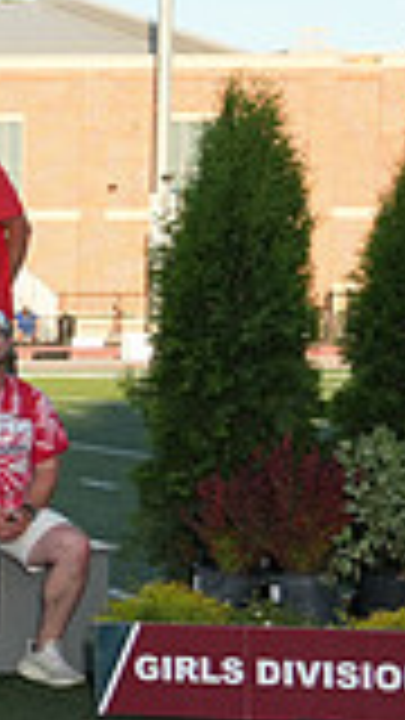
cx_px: -783
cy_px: 497
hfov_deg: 8.3
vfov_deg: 17.1
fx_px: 2386
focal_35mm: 125
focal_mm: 22
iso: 200
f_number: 9
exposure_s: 1/125
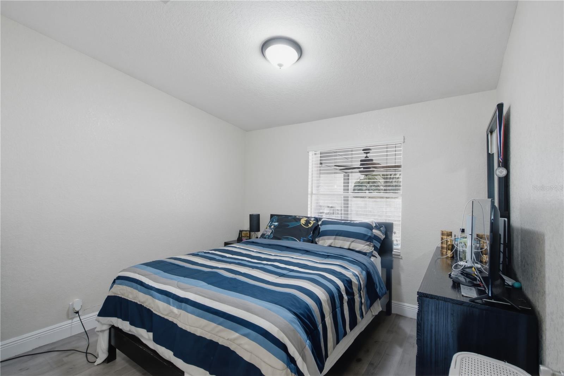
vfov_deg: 73.7
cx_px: 282
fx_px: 251
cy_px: 188
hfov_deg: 96.7
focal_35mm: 16
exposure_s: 1/3.33
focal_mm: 16
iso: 200
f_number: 9
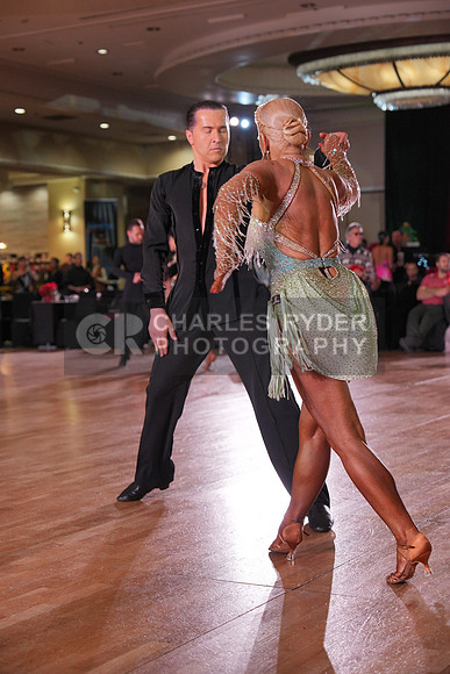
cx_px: 225
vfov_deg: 31.9
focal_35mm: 63
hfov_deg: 21.6
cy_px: 337
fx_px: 1180
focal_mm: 63
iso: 1600
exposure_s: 1/500
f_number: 4
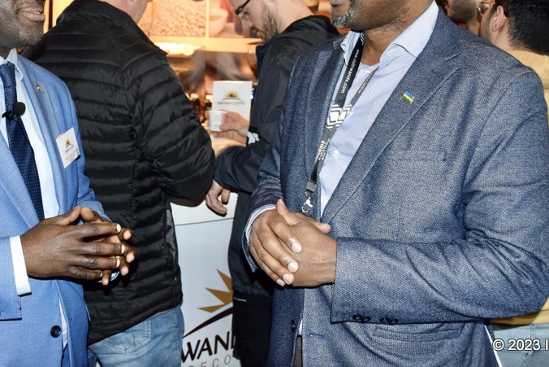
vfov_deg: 27.8
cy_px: 91
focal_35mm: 48
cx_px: 189
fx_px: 728
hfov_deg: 40.8
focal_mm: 21
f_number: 3.8
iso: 3200
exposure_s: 1/60
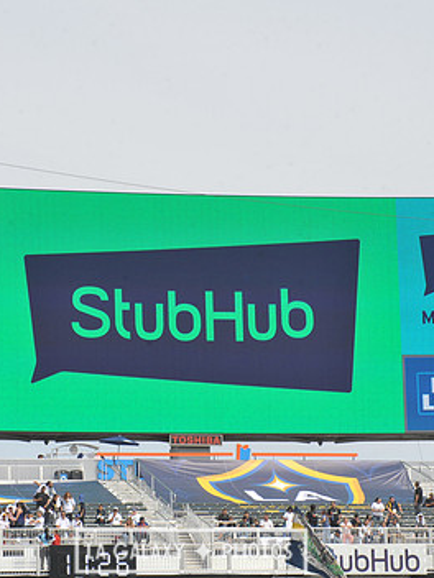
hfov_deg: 7.8
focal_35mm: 190
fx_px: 3176
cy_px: 304
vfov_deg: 10.4
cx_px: 191
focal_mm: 120
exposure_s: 1/640
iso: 500
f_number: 13
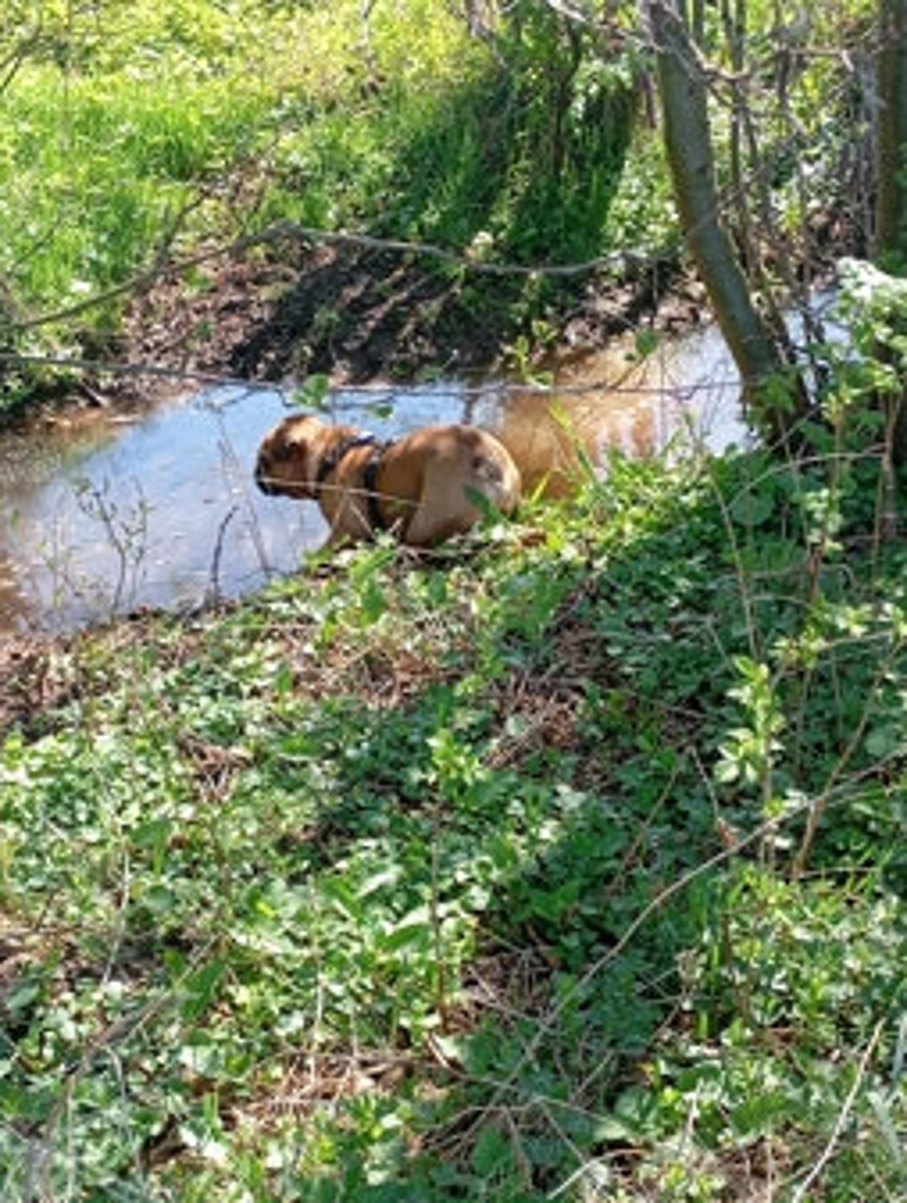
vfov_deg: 36.8
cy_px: 625
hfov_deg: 28.1
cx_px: 396
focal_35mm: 52
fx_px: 1811
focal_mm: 4.27
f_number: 1.8
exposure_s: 1/100
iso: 122
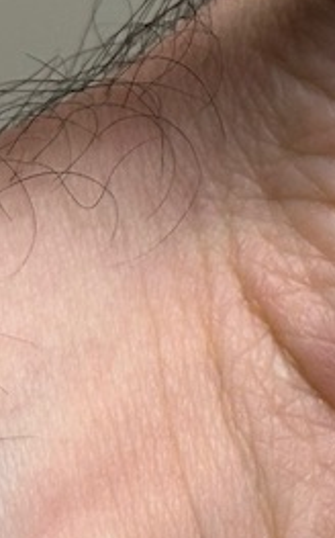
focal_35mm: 248
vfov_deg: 8.2
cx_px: 866
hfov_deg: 5.1
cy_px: -383
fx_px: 3629
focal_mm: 6.86
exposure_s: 1/100
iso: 80
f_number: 1.78
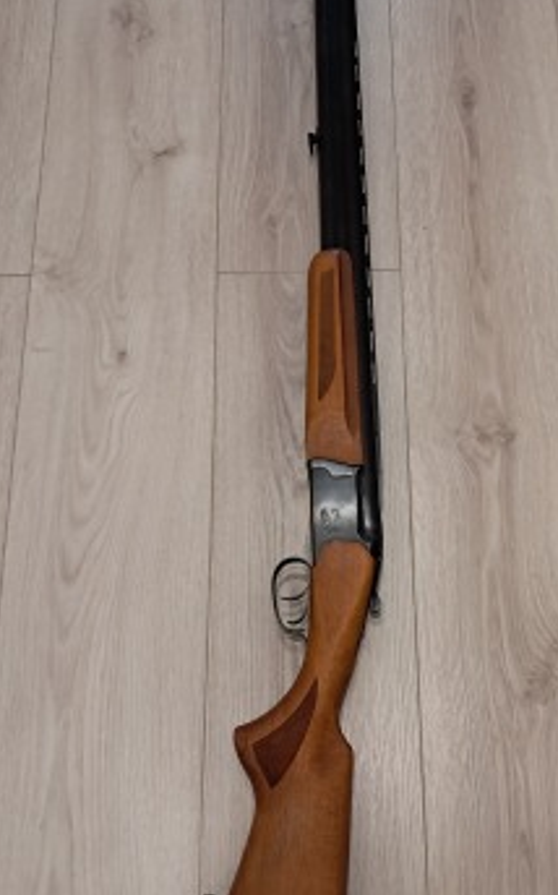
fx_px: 950
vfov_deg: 50.3
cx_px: 373
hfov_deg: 32.5
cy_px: 505
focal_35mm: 39
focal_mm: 4
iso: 320
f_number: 1.8
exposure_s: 1/60
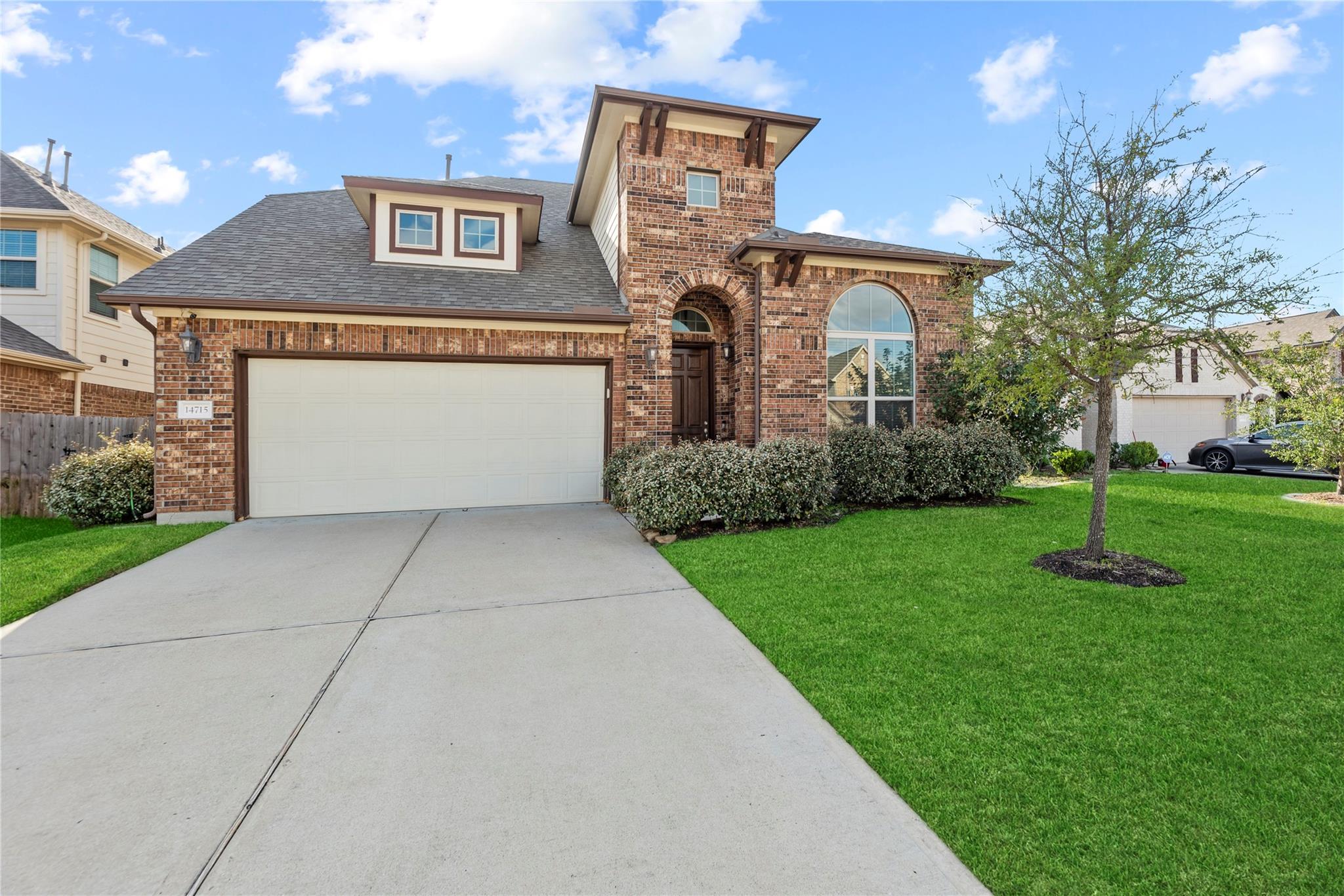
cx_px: 672
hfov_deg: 104.2
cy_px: 448
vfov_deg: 81.2
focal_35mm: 14
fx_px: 523
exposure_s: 1/125
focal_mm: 14
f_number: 8
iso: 100
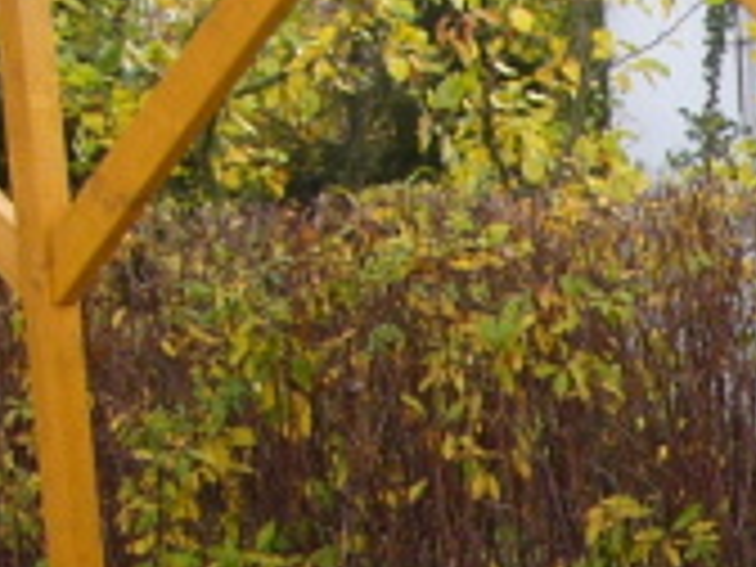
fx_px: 3276
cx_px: 1238
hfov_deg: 12.3
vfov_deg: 9.7
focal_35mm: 150
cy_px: 796
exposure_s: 1/60
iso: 100
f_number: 2.8
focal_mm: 5.5
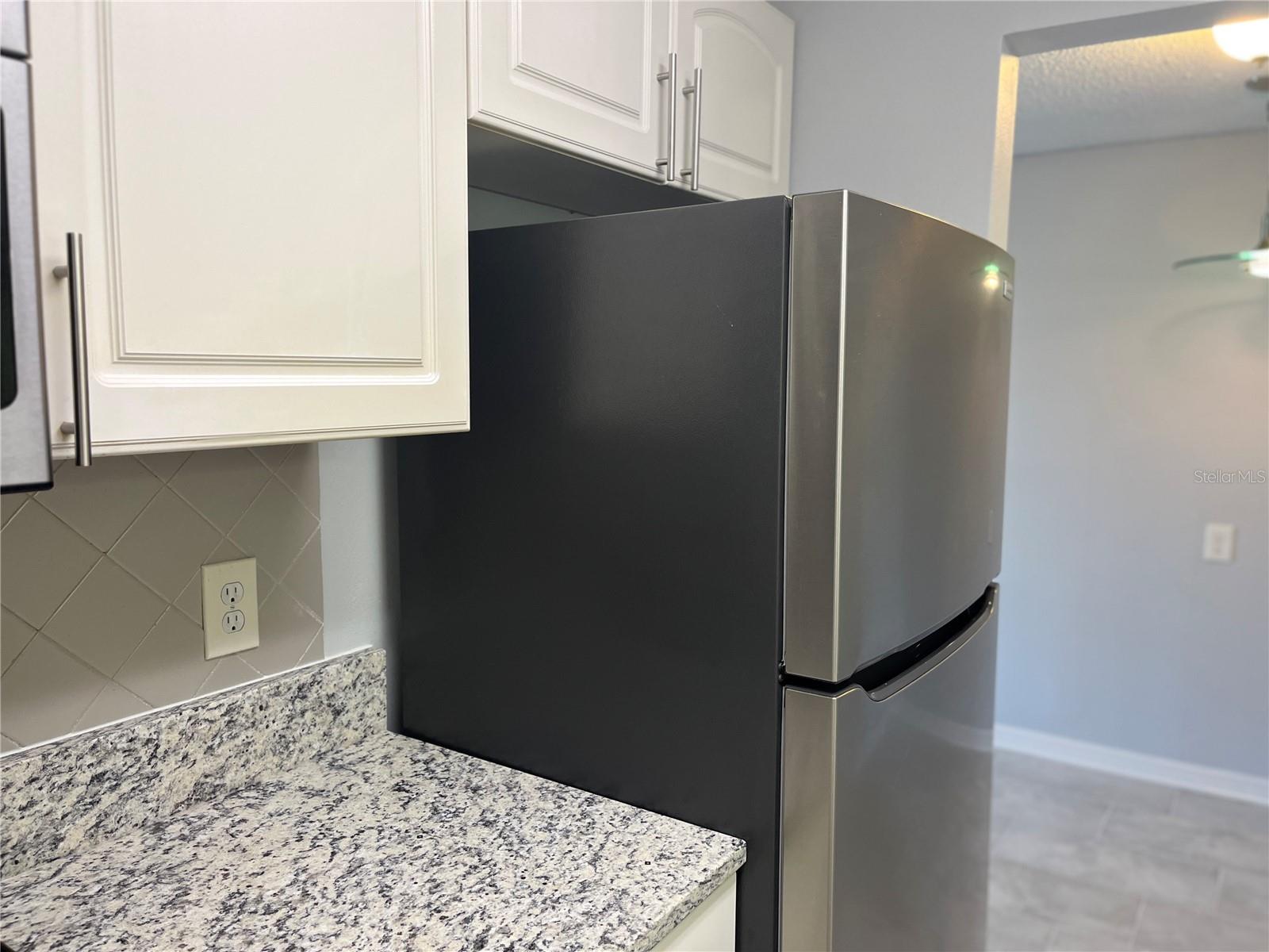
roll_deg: -0.6
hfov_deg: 67.3
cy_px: 476
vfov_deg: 53.1
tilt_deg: -7.2
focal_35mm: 26
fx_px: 953
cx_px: 634
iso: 100
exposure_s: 1/60
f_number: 1.6
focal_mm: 5.1
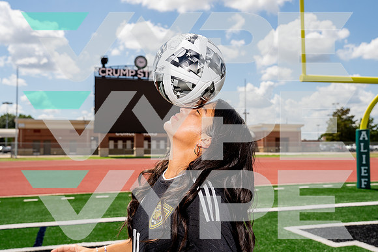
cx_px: 189
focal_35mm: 37
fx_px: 390
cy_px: 123
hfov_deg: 51.8
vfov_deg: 35.9
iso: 100
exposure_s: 1/640
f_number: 5.6
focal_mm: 35
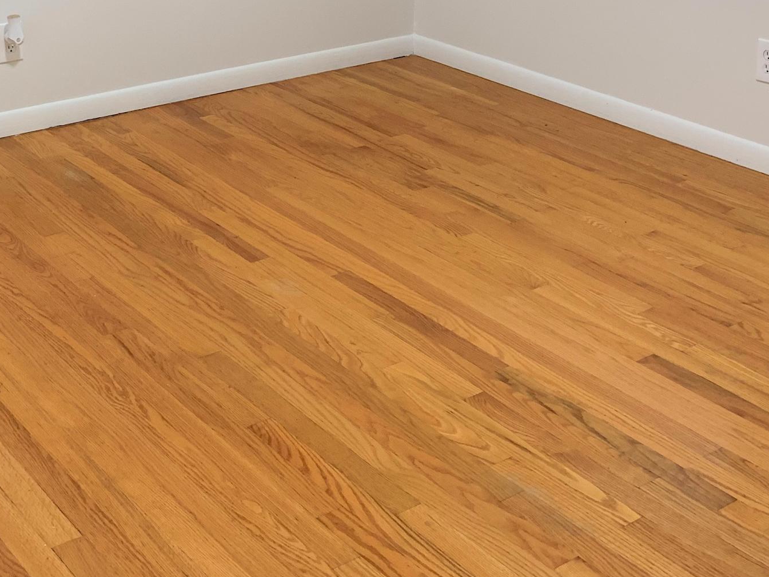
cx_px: 296
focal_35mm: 58
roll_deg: -0.1
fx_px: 1289
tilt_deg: -13.3
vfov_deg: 24.3
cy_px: 27
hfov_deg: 33.1
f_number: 1.8
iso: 100
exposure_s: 1/102
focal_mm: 4.25
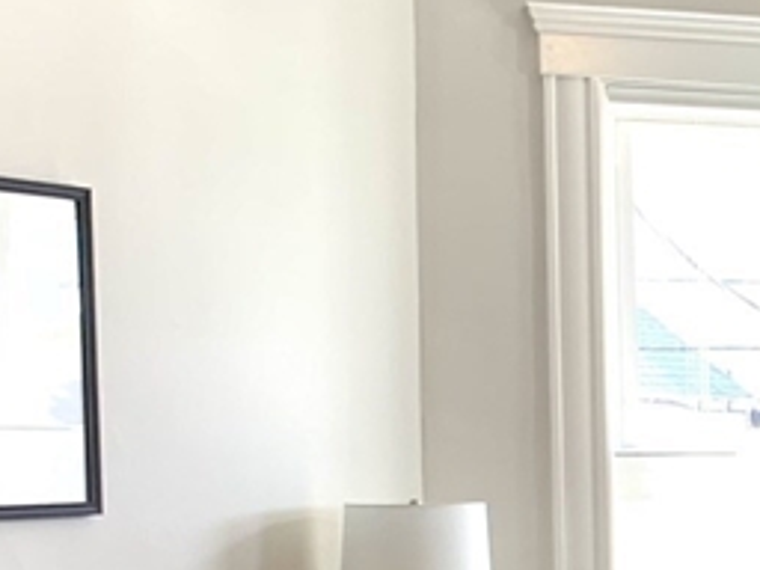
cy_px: 647
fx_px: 2283
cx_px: 1291
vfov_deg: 13.9
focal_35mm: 104
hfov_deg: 16.4
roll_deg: +0.0
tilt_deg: -7.8
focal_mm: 4.25
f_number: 1.8
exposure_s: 1/120
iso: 50
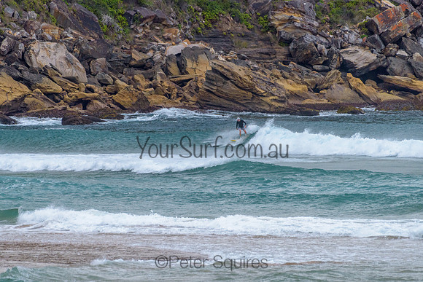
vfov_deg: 2.2
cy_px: 137
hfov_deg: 3.4
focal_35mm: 613
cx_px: 206
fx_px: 7206
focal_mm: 500
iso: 800
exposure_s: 1/2000
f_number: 5.6
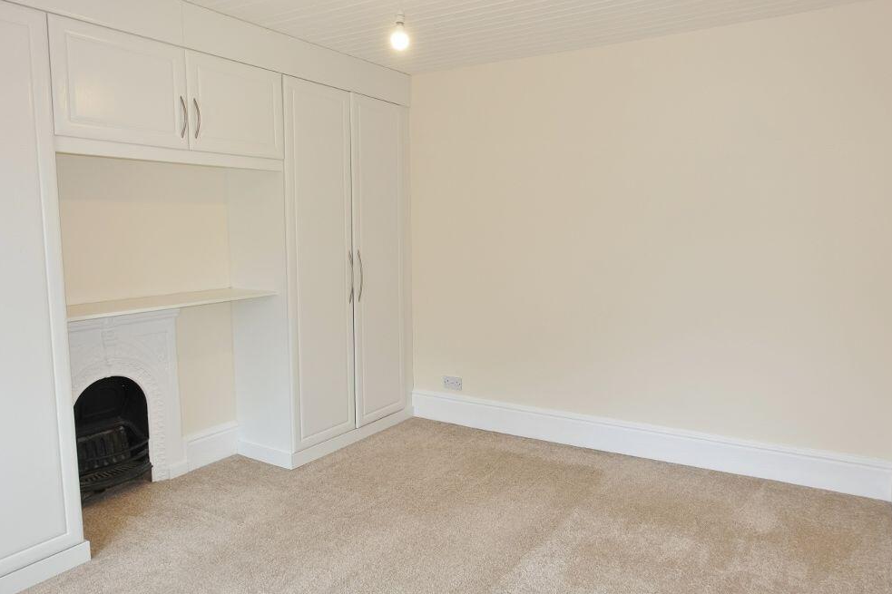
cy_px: 294
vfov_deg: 51.3
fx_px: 619
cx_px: 463
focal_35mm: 25
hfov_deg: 71.5
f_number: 2.5
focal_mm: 8.8
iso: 125
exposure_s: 1/30
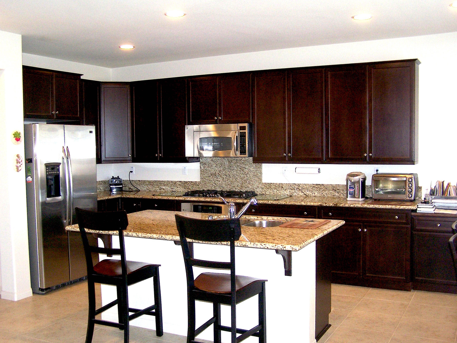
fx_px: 502
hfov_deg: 49.0
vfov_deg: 37.7
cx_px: 228
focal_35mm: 38
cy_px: 172
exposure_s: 1/60
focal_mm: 6.3
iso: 140
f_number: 2.8
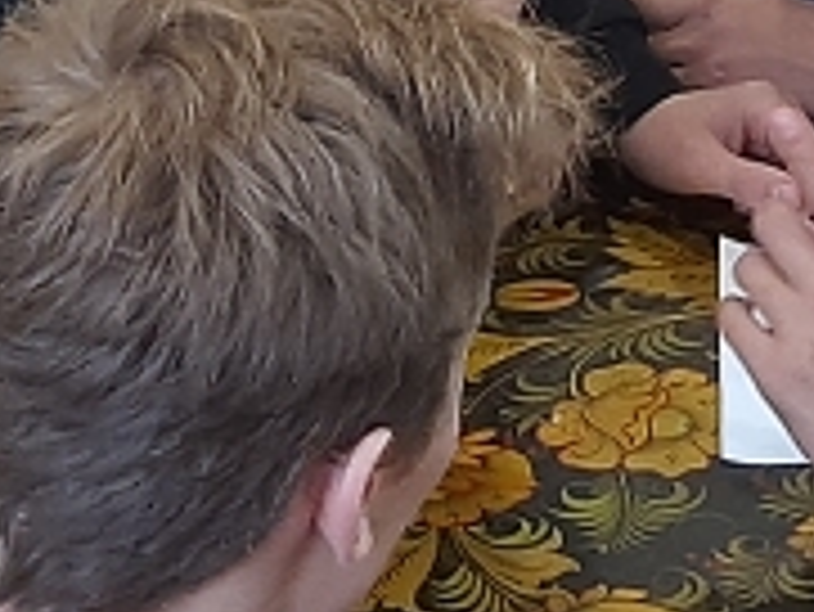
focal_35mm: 149
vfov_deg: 9.4
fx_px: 3506
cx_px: 639
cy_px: -585
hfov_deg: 13.2
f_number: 1.7
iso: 200
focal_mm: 3.93
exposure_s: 1/25
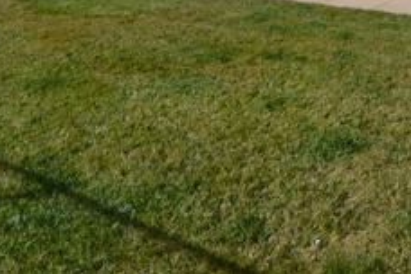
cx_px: 384
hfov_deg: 38.9
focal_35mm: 46
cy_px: -109
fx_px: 530
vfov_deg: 24.2
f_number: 8
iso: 100
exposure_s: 1/250
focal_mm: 11
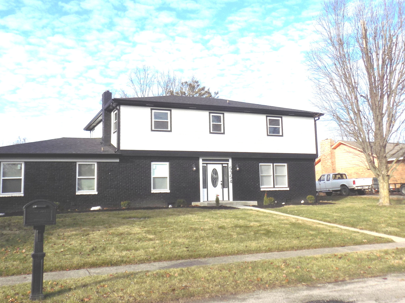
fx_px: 421
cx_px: 220
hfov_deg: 51.3
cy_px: 134
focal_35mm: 36
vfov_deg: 39.6
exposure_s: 1/1000
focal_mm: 4.8
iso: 80
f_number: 3.2
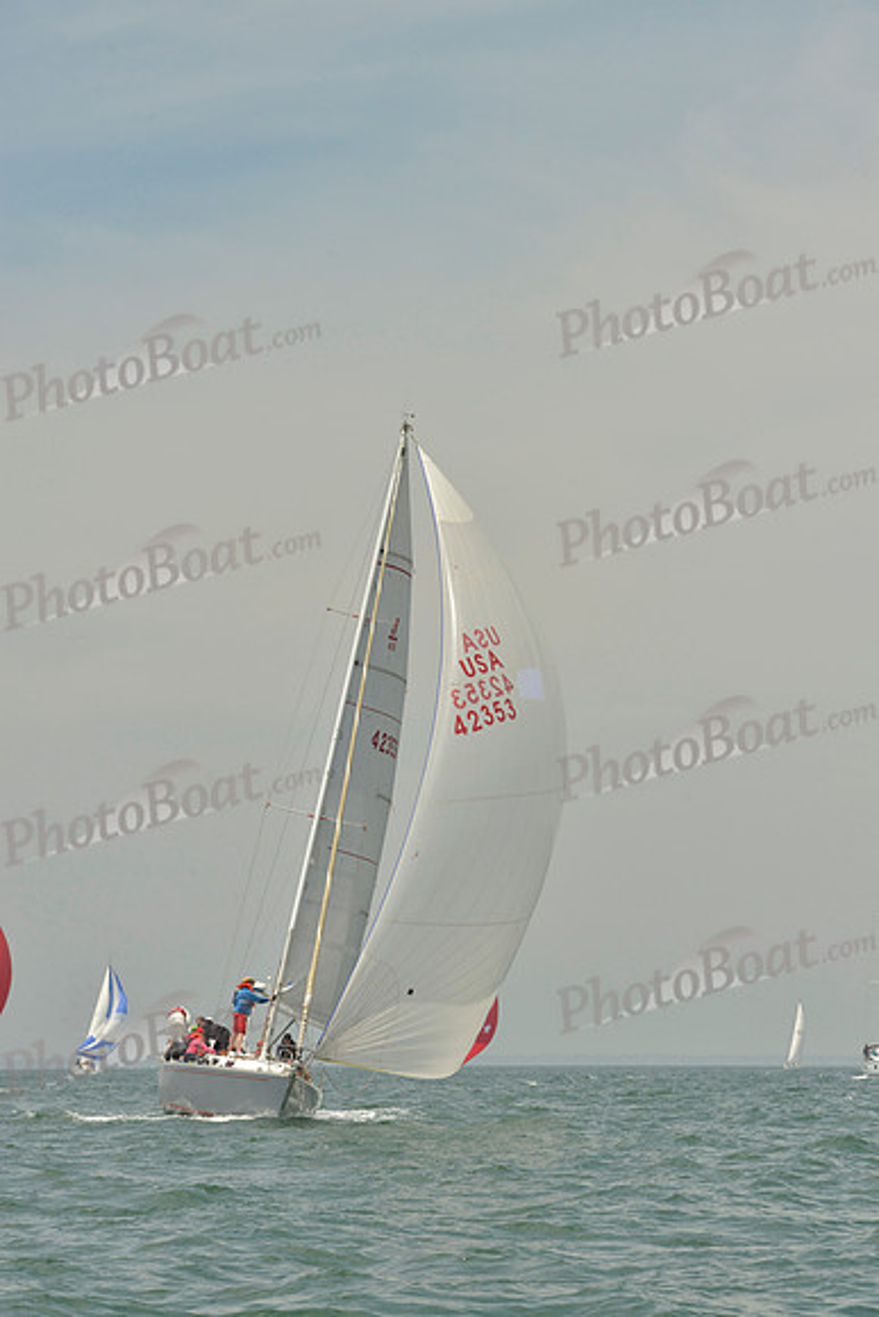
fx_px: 4099
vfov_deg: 18.3
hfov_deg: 12.2
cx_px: 440
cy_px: 658
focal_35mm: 112
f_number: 14
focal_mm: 112
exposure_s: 1/1250
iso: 560
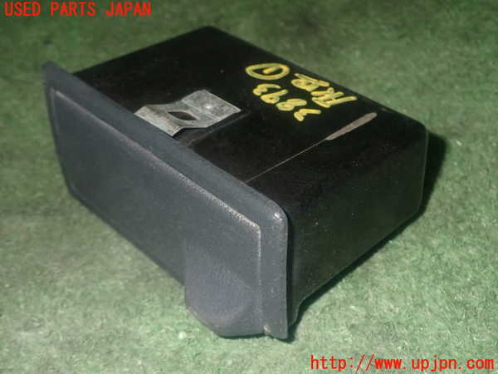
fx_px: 777
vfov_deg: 27.0
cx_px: 249
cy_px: 187
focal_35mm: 54
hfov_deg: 35.5
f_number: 10
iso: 800
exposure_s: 1/50
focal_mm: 9.65
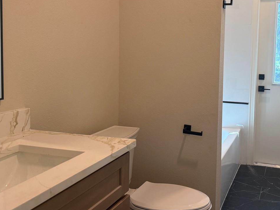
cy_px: 73
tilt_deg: -2.8
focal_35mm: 40
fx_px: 324
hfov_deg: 45.3
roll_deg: -1.3
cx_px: 207
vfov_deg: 35.7
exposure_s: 1/120
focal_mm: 6.76
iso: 160
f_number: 1.78
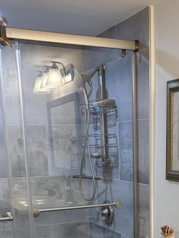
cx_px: 128
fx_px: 393
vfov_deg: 31.4
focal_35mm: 57
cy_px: 234
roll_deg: +0.5
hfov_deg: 25.4
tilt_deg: -13.4
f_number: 1.6
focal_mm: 5.96
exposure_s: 1/120
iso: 125
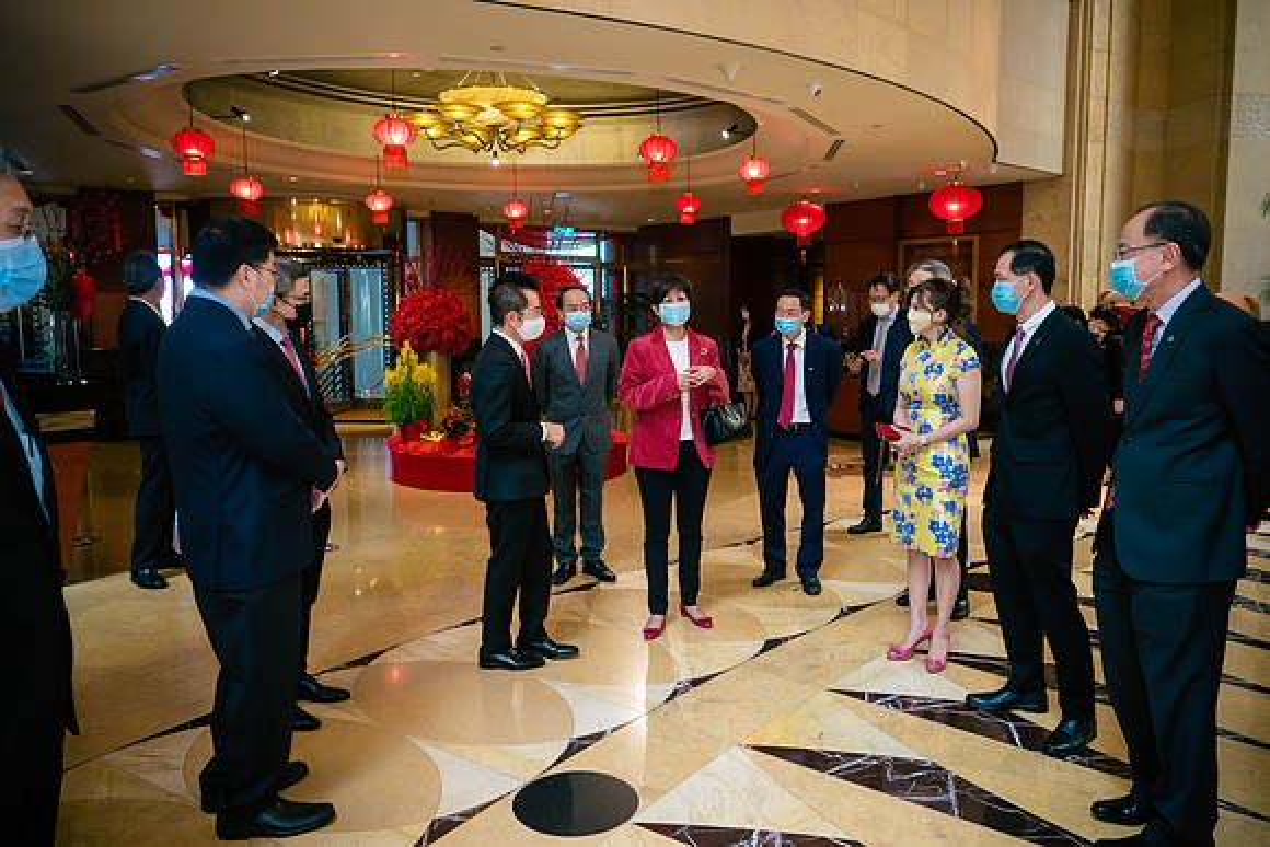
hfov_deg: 71.6
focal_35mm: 25
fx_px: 881
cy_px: 424
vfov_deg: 51.4
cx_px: 635
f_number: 2.8
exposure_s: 1/160
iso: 1250
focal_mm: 12
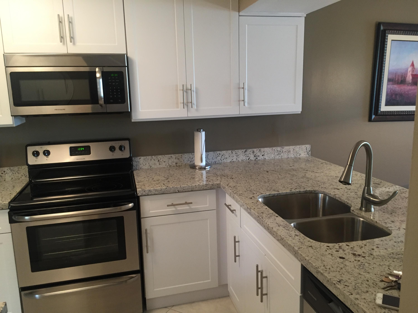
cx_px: 209
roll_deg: +1.1
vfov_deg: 48.2
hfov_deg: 61.7
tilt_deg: -9.2
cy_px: 156
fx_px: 350
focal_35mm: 29
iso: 125
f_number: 2.2
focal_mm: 4.15
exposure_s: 1/30
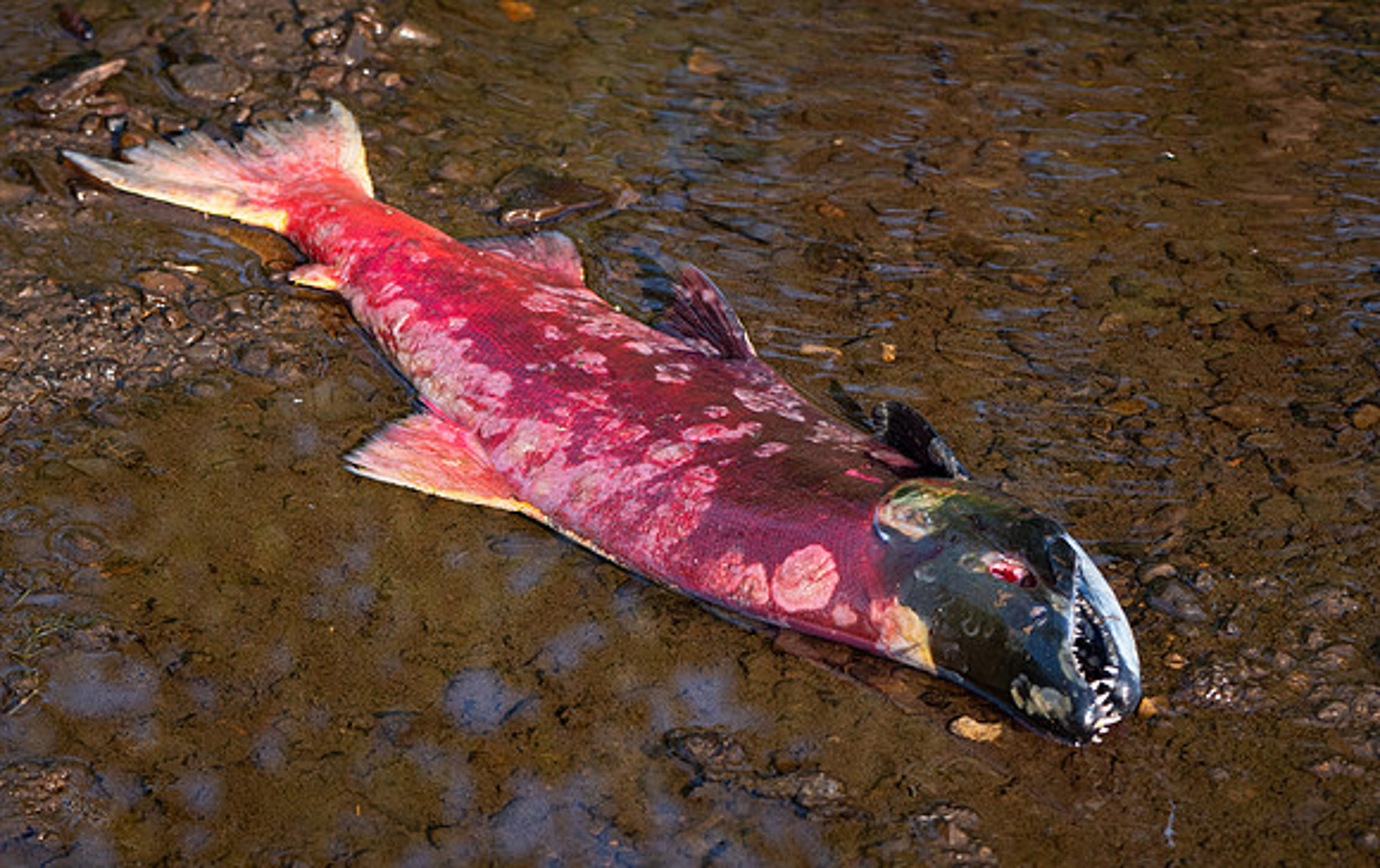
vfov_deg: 6.6
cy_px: 562
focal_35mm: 200
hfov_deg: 10.5
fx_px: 7523
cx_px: 591
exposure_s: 1/640
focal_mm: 76
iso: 400
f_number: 4
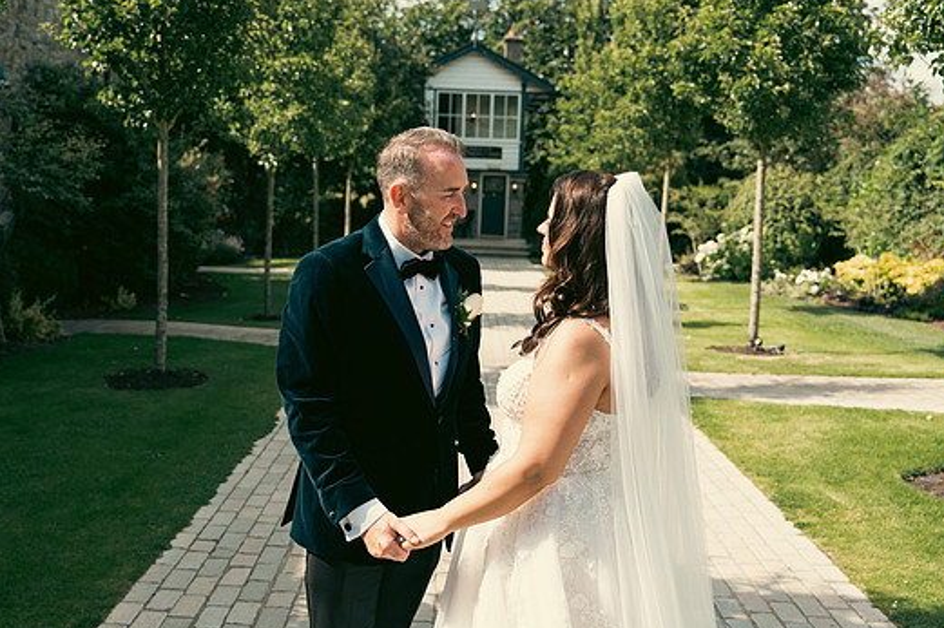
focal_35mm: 39
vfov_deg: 34.2
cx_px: 453
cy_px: 334
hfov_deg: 49.6
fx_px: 1022
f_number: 3.5
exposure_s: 1/640
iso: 125
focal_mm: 35
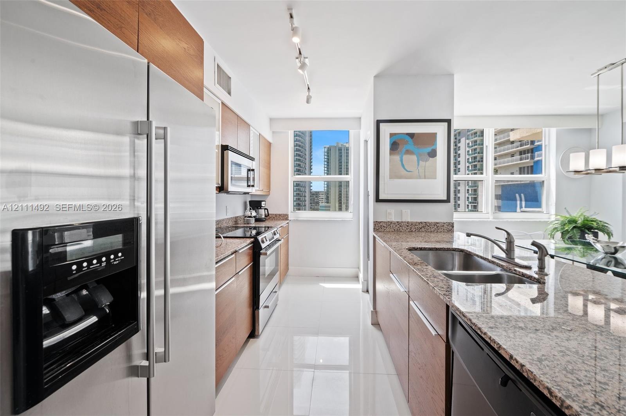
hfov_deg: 104.3
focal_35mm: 14
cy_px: 208
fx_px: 243
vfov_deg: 81.1
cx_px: 313
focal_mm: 14
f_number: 8
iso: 200
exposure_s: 1/20
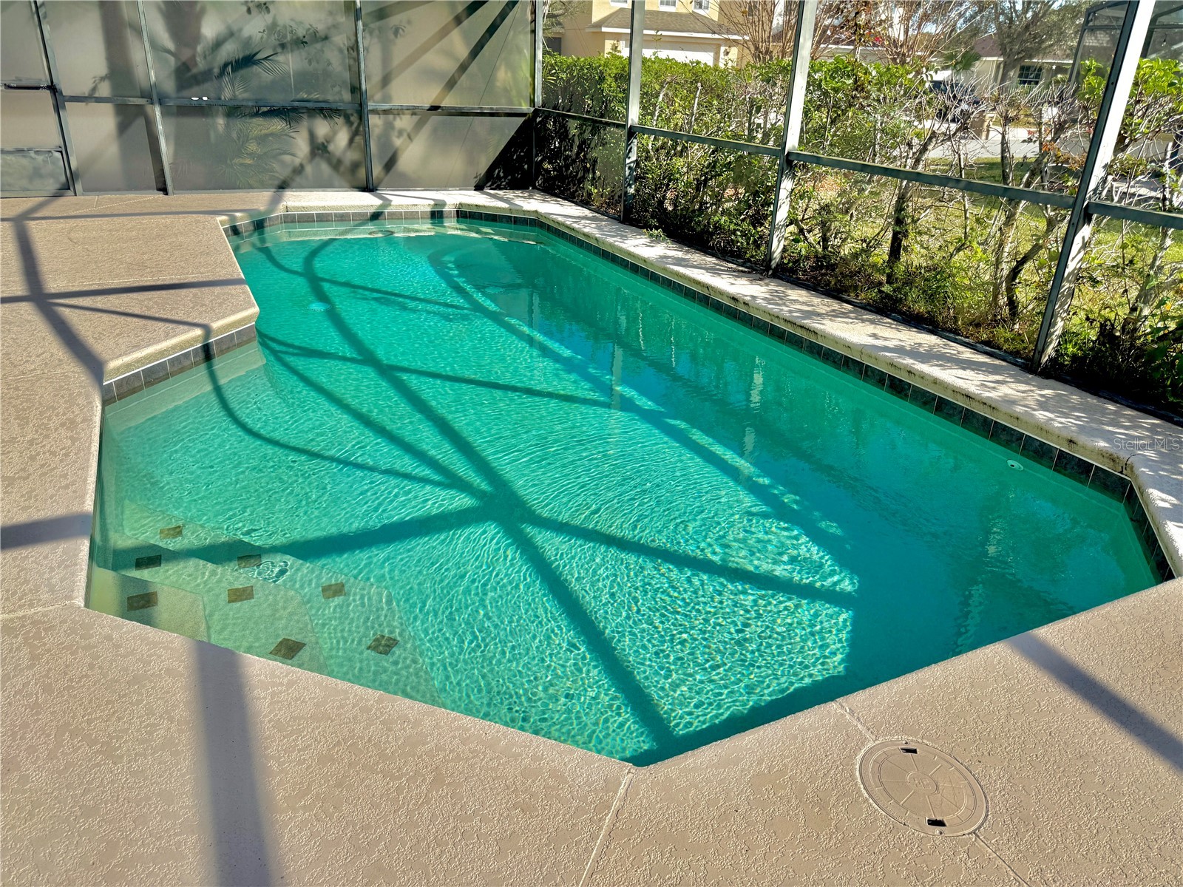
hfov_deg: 71.6
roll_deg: -2.8
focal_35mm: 24
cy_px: 444
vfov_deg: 56.8
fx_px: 820
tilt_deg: -25.7
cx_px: 592
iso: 80
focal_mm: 6.76
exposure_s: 1/3247
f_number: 1.78
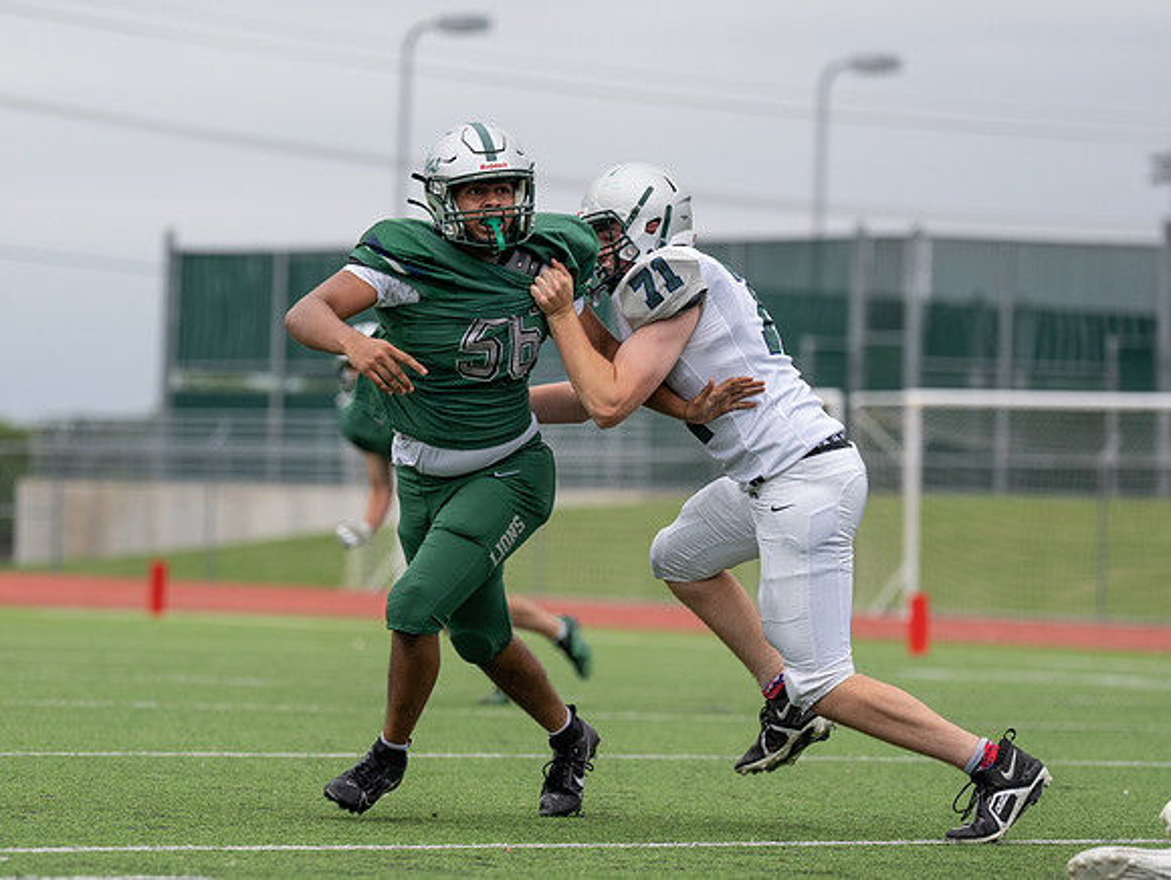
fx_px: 7147
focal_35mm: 211
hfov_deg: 9.4
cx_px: 513
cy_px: 544
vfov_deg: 7.0
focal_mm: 145
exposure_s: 1/1250
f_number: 2.8
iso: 250
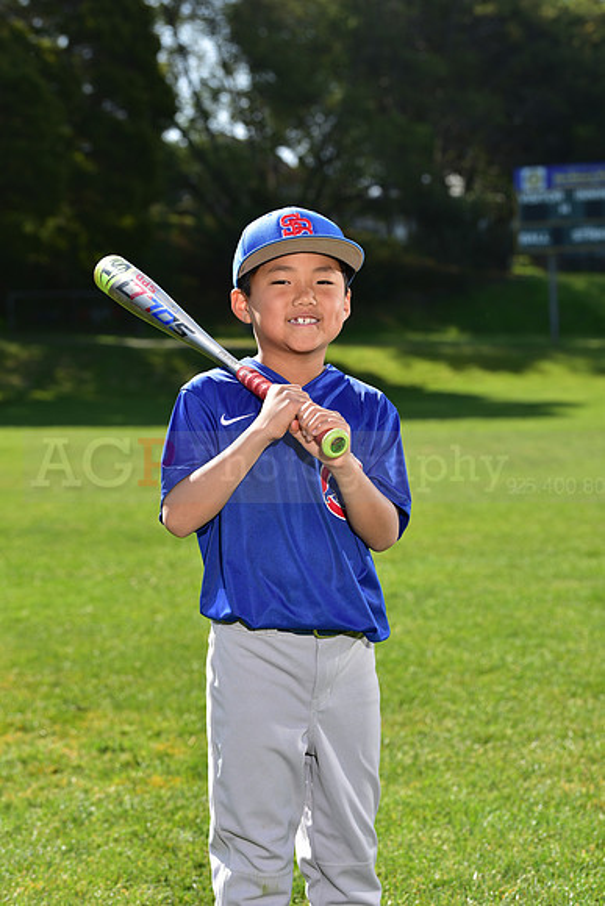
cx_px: 302
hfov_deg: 14.9
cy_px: 453
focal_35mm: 92
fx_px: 2318
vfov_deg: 22.1
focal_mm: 92
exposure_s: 1/250
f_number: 5.6
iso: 80
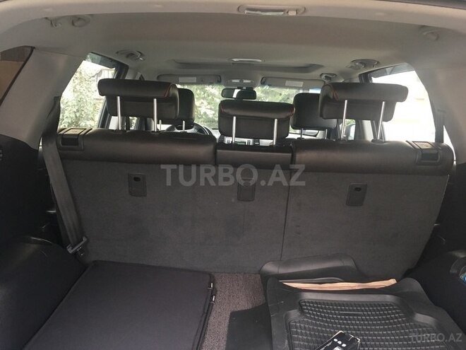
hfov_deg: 61.7
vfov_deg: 48.2
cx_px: 233
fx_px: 390
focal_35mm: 29
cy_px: 175
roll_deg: -3.8
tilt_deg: -11.9
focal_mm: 4.15
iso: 160
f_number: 2.2
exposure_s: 1/33
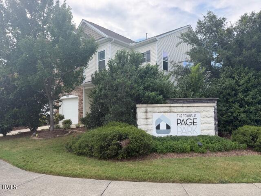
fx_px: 181
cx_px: 130
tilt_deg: +3.3
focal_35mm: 24
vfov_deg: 56.8
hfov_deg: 71.6
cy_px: 98
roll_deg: +1.2
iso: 100
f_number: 1.78
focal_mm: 6.76
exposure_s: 1/1464
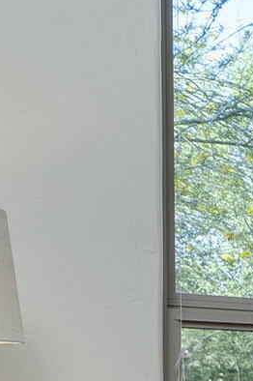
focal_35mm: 128
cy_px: 486
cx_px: 1070
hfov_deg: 7.2
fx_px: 1352
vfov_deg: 15.3
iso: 200
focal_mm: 18
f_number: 9
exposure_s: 1/20
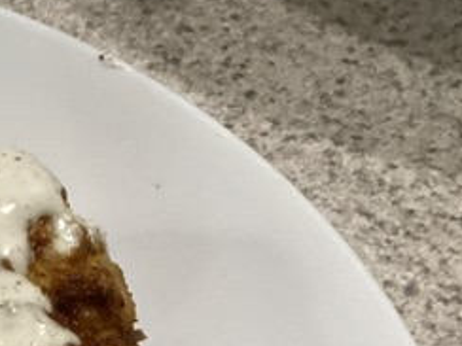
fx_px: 1735
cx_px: -424
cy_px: 607
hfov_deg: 13.3
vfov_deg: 10.7
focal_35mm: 130
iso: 250
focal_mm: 3.3
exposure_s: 1/60
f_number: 2.4
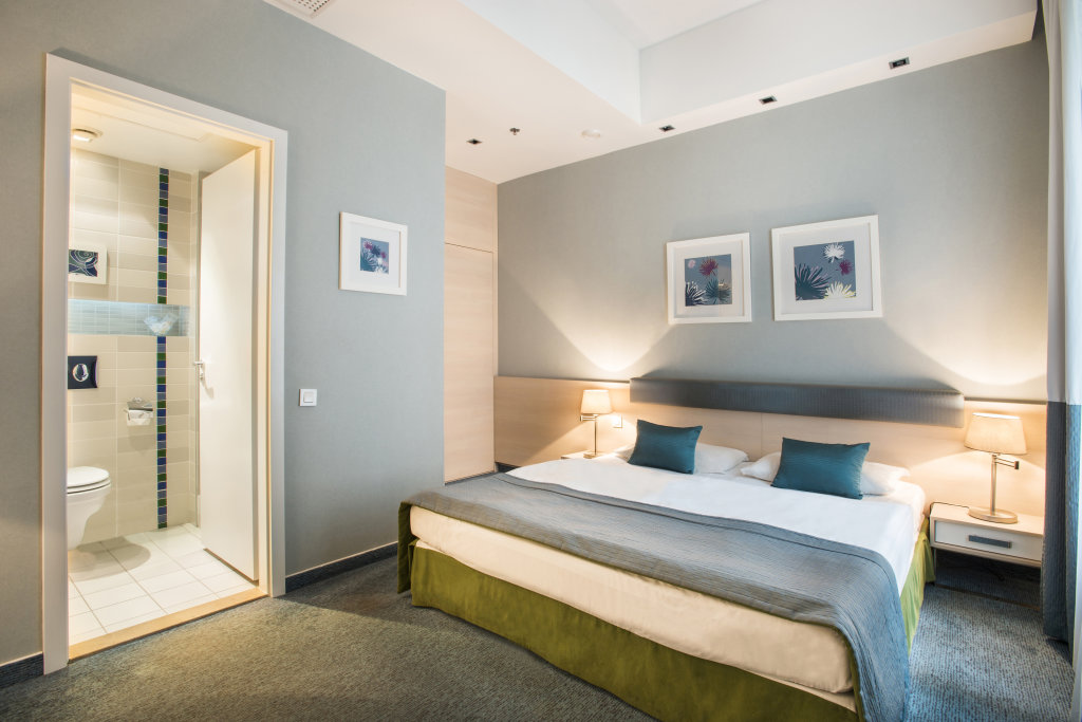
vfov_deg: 70.5
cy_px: 361
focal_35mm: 17
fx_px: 511
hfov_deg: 93.3
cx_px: 541
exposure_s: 3
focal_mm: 17
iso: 100
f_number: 14
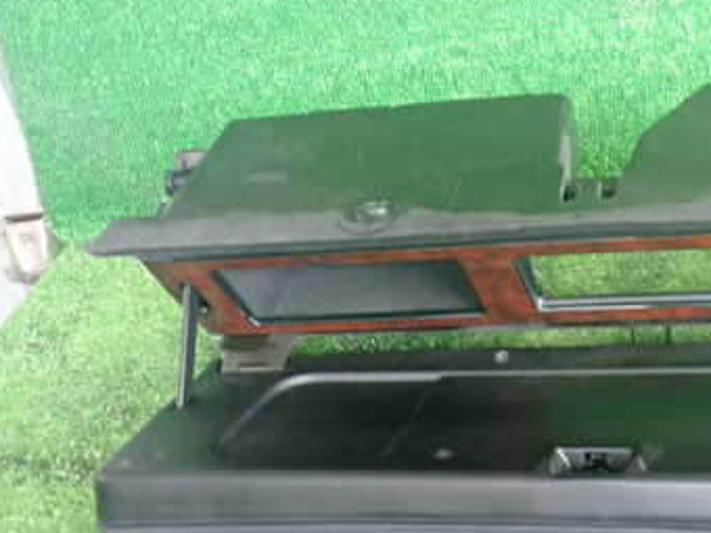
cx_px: 617
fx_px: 1089
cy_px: 288
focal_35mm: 53
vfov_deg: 27.5
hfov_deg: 34.5
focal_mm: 5.4
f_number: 2.3
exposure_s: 1/30
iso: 400
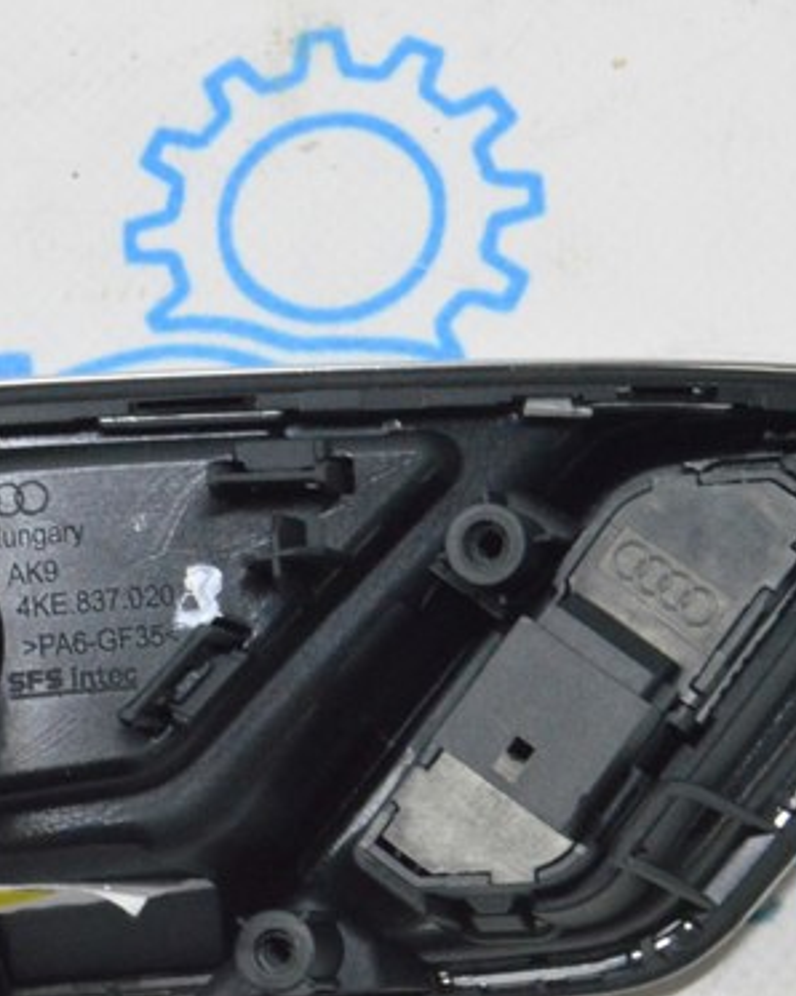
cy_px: 538
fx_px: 3914
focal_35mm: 133
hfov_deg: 11.5
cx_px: 102
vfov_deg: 14.5
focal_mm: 55
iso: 6400
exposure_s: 1/15
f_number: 20
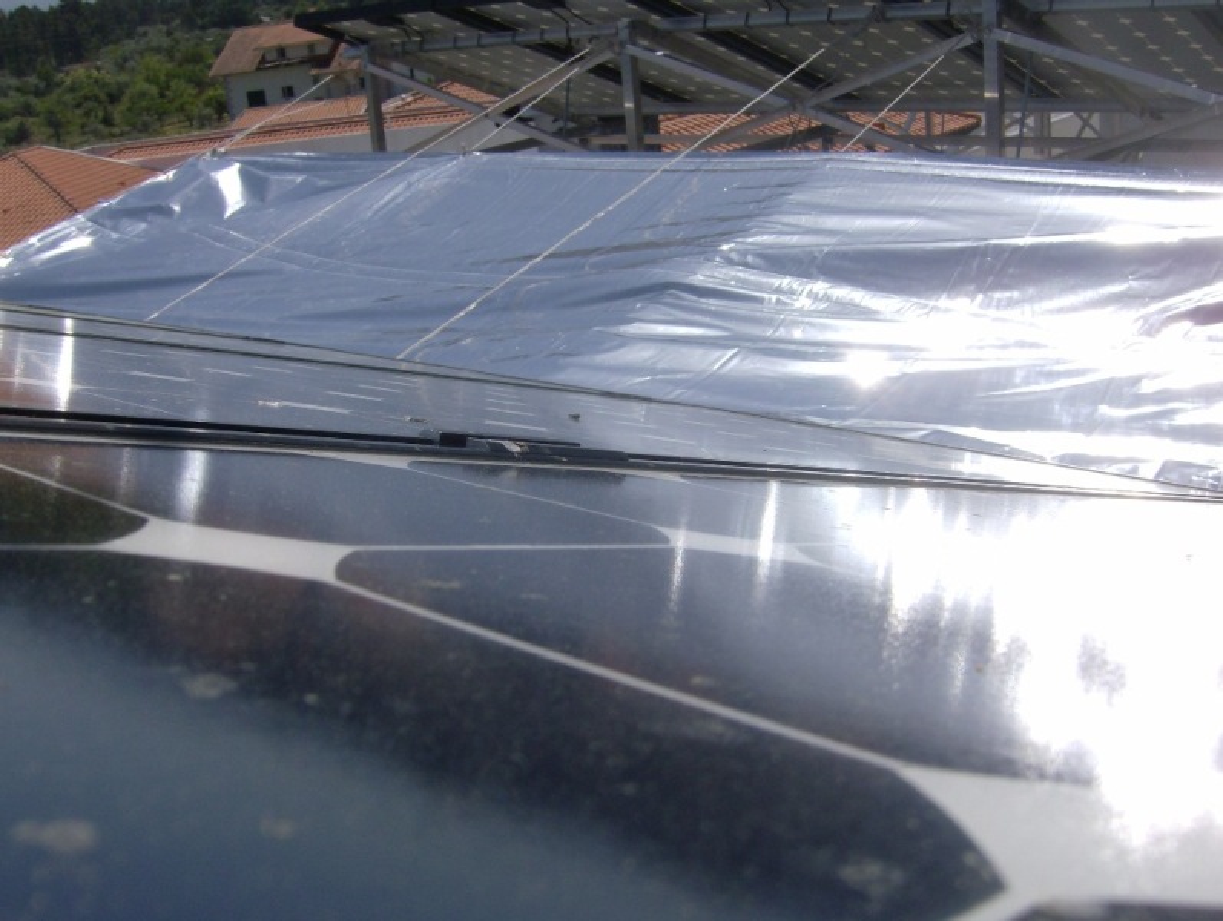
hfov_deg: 51.3
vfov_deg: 39.7
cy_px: 460
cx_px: 612
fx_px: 1274
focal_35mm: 36
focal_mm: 6
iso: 100
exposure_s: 1/2000
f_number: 4.7
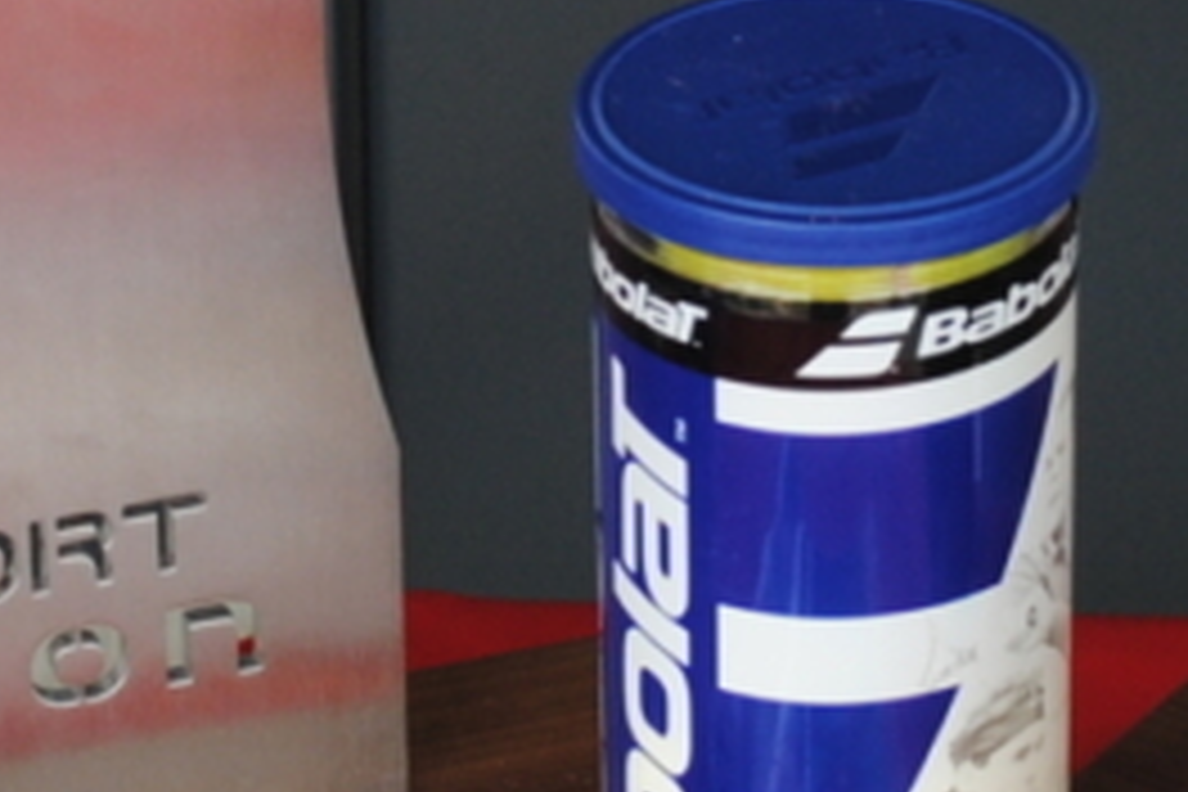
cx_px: 522
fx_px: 4389
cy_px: -144
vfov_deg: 10.2
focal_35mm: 133
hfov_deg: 15.4
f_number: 4.2
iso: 200
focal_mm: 26
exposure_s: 1/50
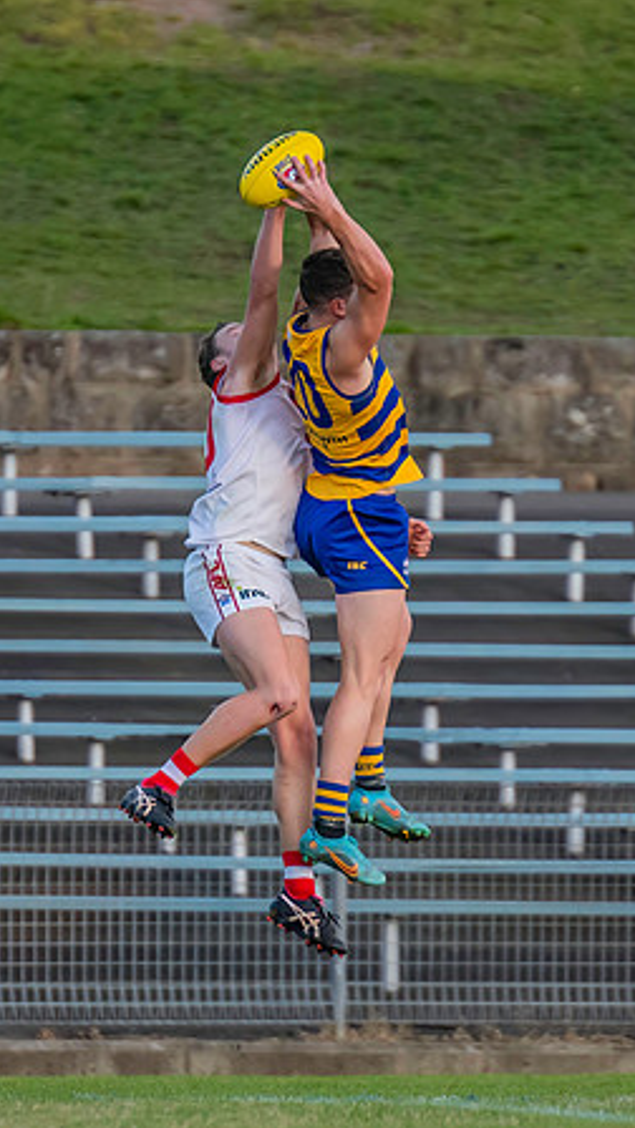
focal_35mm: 1065
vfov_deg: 2.0
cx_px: 229
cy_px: 691
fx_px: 31879
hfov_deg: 1.1
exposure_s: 1/1600
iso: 1250
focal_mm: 420
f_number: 4
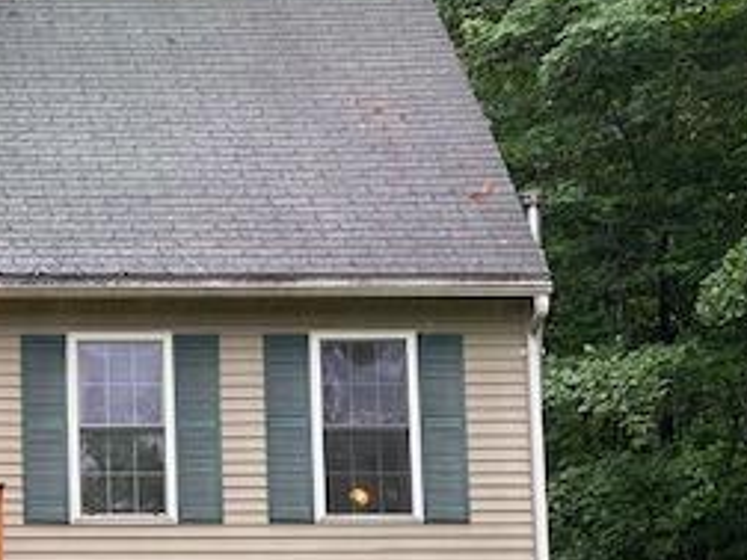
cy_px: 430
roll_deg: +0.0
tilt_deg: +8.7
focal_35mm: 132
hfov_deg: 14.4
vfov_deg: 11.2
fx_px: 2849
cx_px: -181
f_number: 2
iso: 20
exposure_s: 1/215
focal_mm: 6
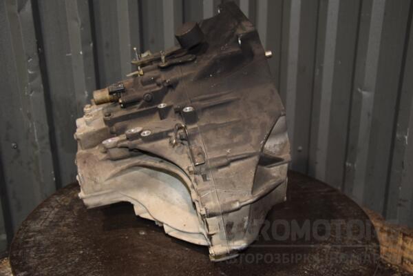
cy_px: 138
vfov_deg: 31.9
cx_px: 206
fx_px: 482
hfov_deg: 46.4
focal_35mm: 42
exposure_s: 1/60
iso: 800
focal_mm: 28
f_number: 5
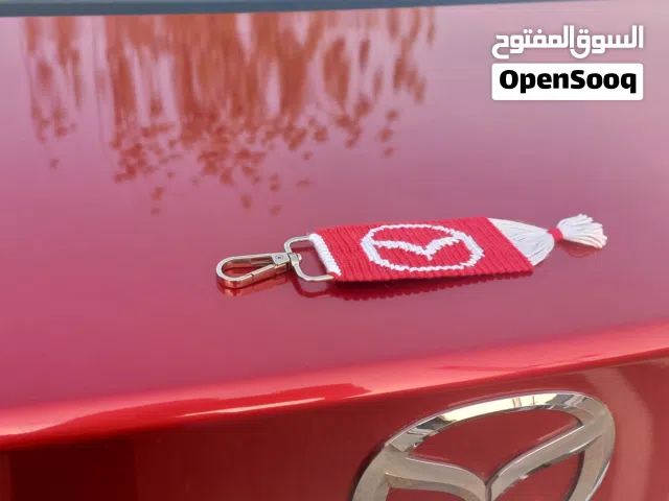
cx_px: 334
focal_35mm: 25
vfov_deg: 54.9
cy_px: 250
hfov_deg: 69.4
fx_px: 483
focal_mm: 4.6
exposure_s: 1/105
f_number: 1.8
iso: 25
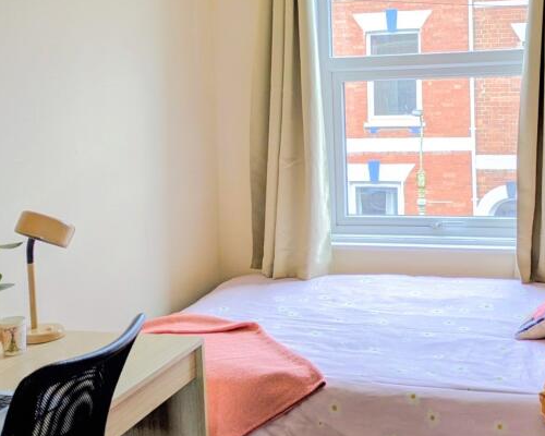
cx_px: 346
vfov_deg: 30.0
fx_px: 806
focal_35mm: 50
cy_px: 133
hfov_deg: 37.1
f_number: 1.89
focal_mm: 5.43
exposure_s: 1/299
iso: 42
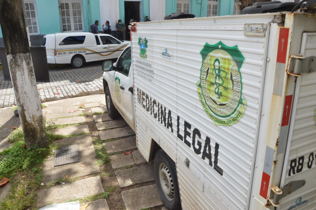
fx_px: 237
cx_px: 158
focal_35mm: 27
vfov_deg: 47.9
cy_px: 105
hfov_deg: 67.4
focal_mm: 18
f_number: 14
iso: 400
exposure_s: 1/125
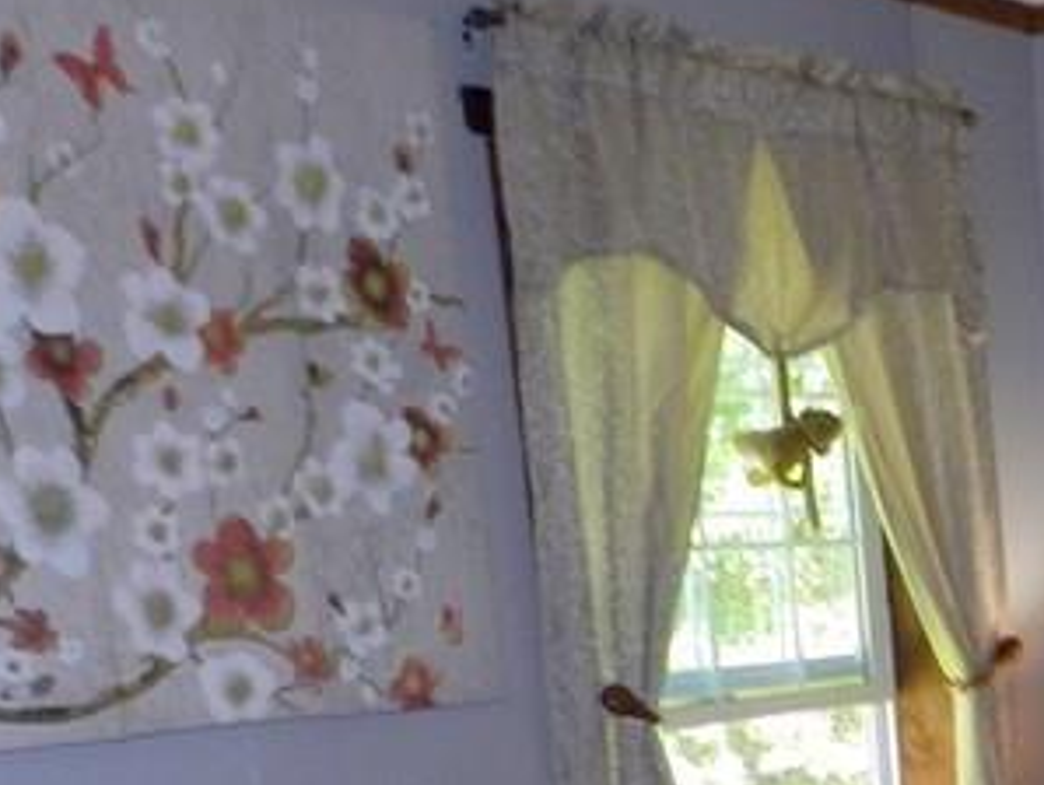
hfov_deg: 22.0
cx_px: 1387
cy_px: 967
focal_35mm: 79
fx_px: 2385
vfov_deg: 17.7
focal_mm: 4
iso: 200
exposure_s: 1/30
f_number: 3.4
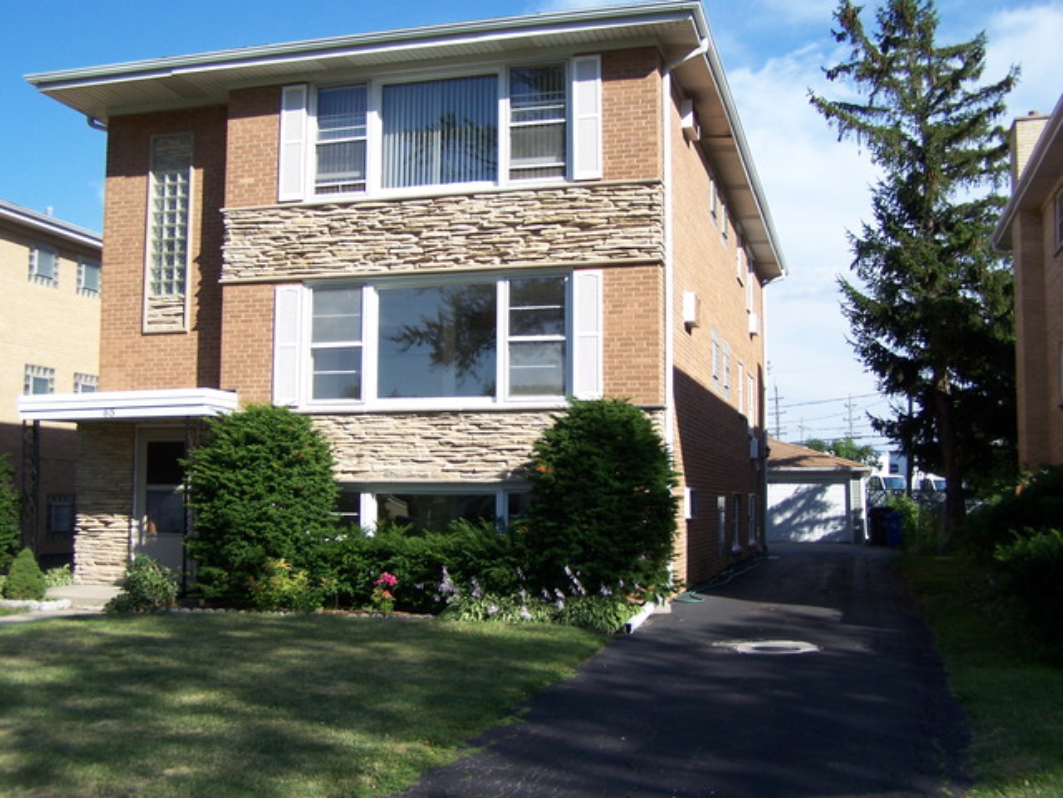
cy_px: 399
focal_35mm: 38
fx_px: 1167
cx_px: 532
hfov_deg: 49.0
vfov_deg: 37.7
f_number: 2.8
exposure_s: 1/1000
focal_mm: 6.3
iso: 80
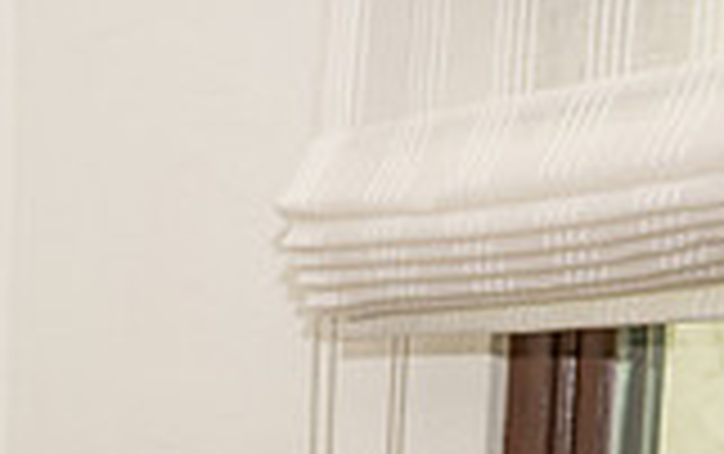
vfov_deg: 11.0
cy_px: 852
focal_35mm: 110
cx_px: -279
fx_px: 2173
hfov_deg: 17.5
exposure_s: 1/200
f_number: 4.5
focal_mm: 30
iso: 500
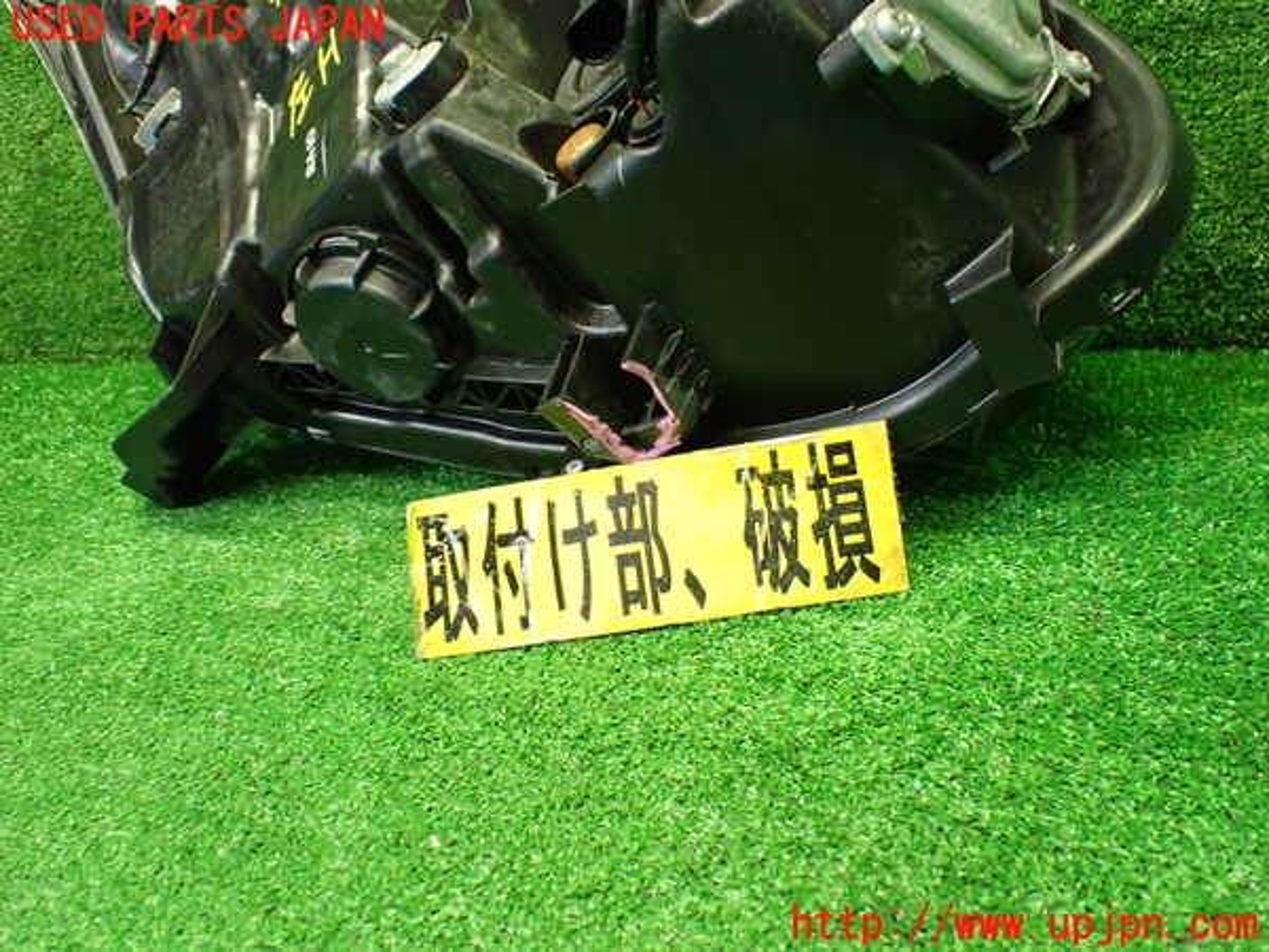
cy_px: 476
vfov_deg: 46.8
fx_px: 1100
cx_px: 634
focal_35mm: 30
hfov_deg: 60.0
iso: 800
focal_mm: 5.4
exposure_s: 1/80
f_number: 2.3
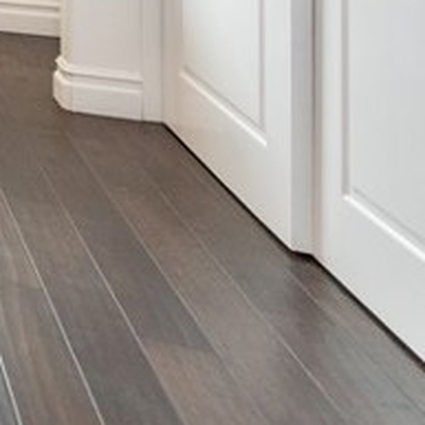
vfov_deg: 21.8
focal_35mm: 63
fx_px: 875
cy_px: -243
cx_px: -685
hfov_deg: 13.7
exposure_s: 1/100
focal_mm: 14
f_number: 5
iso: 800
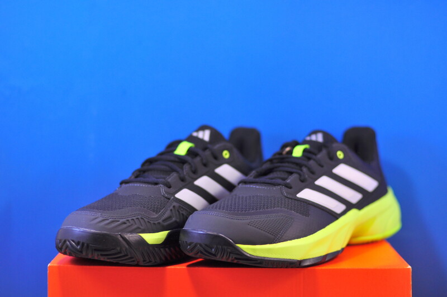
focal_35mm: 75
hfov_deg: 27.0
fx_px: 930
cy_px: 148
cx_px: 224
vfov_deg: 18.1
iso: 250
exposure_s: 1/320
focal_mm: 50
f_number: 2
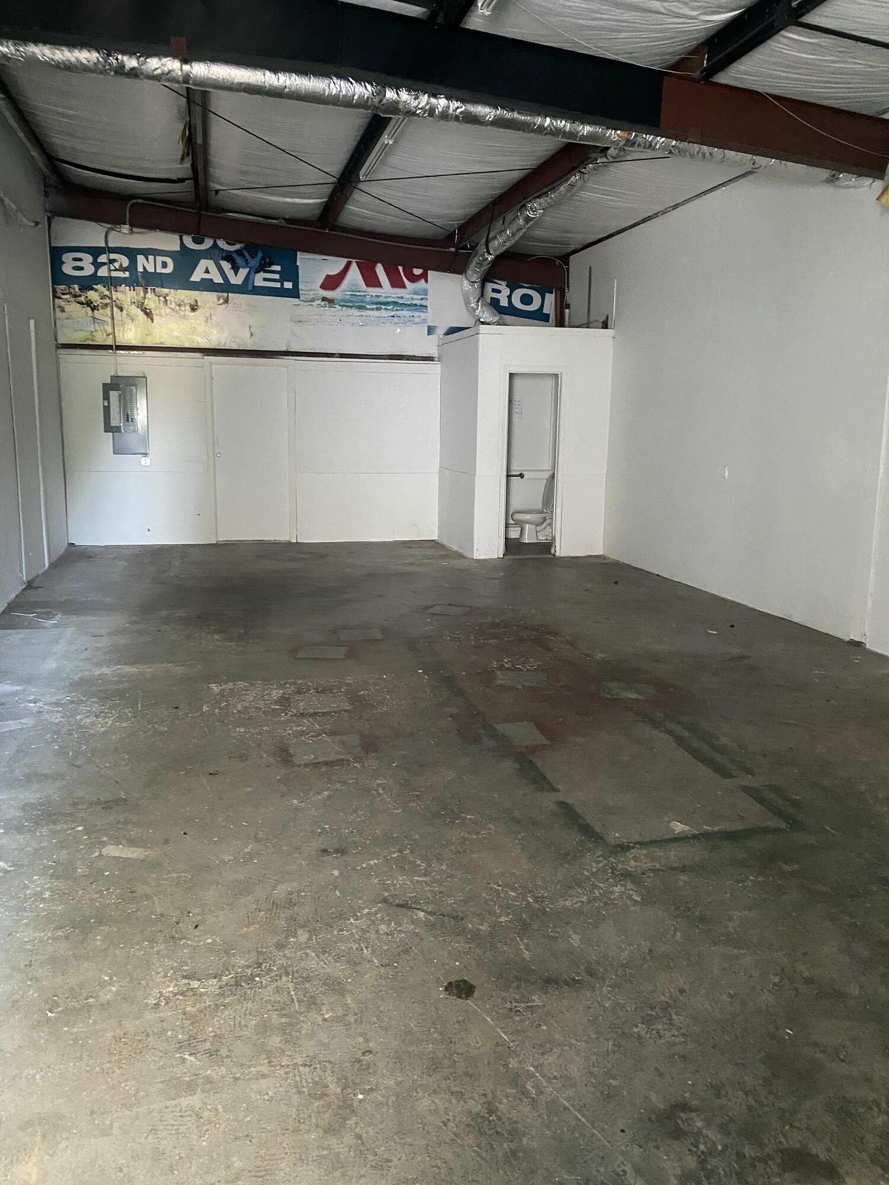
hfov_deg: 53.1
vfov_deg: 67.3
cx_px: 444
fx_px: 890
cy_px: 592
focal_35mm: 26
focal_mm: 4.25
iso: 640
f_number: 1.8
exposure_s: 1/30
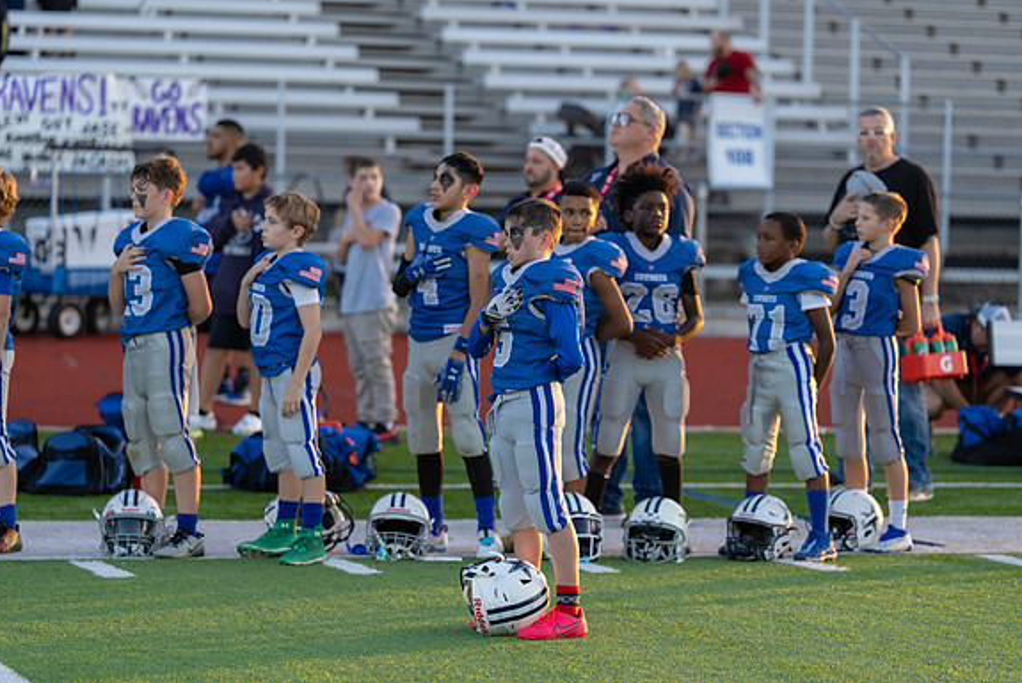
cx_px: 508
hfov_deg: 16.0
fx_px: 3635
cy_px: 341
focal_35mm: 128
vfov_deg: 10.7
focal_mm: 127
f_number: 2.8
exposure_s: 1/640
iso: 320
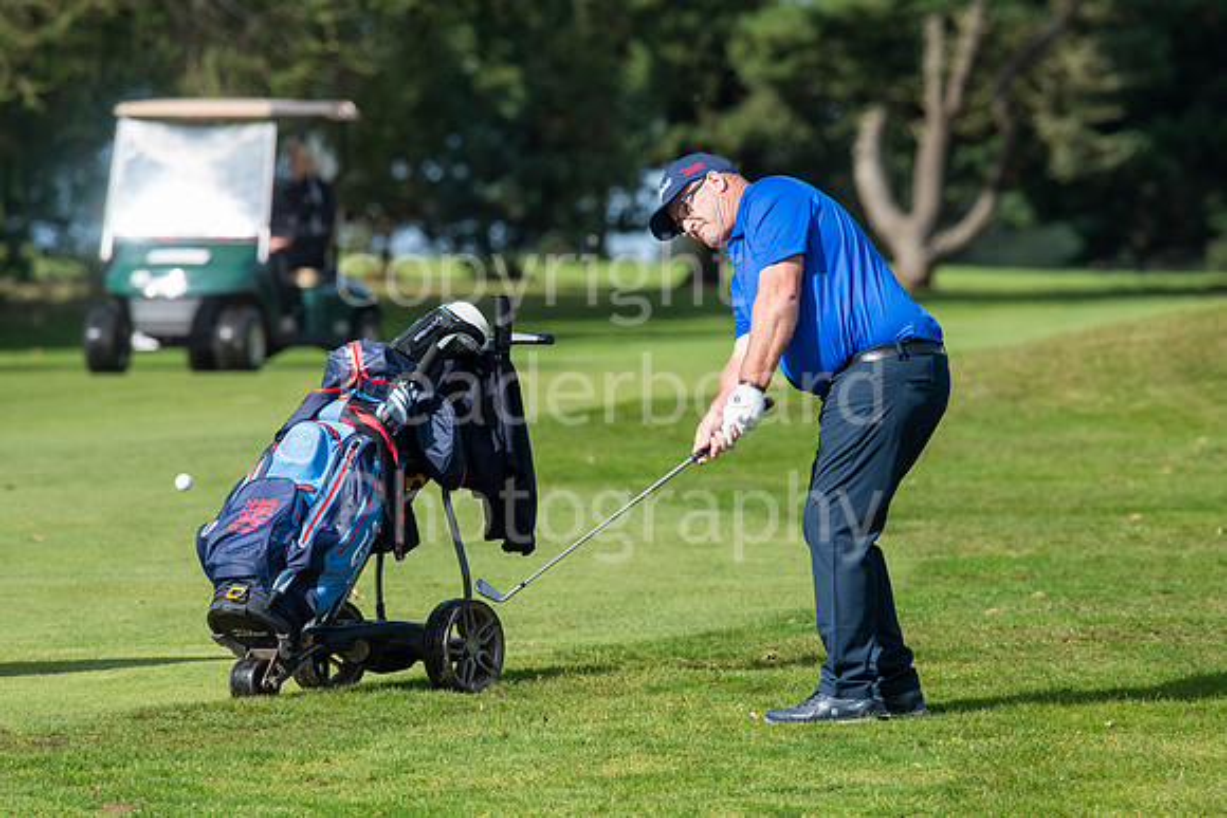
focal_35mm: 450
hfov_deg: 4.6
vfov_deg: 3.1
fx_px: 15340
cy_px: 409
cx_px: 614
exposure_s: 1/1600
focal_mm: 300
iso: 500
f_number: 5.6
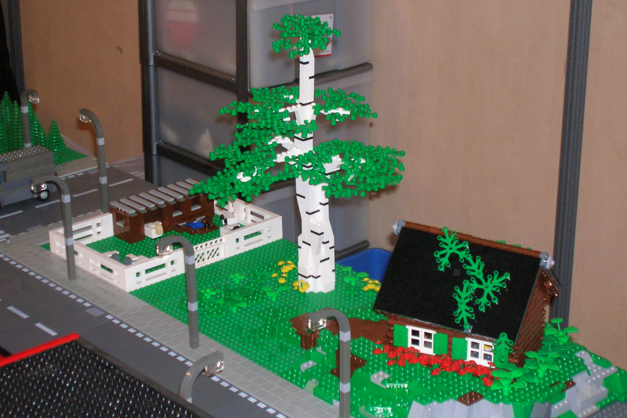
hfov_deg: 23.6
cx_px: 314
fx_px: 1498
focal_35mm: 86
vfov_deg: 15.9
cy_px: 208
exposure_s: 1/60.1
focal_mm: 13.6
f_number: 4.3
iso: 166
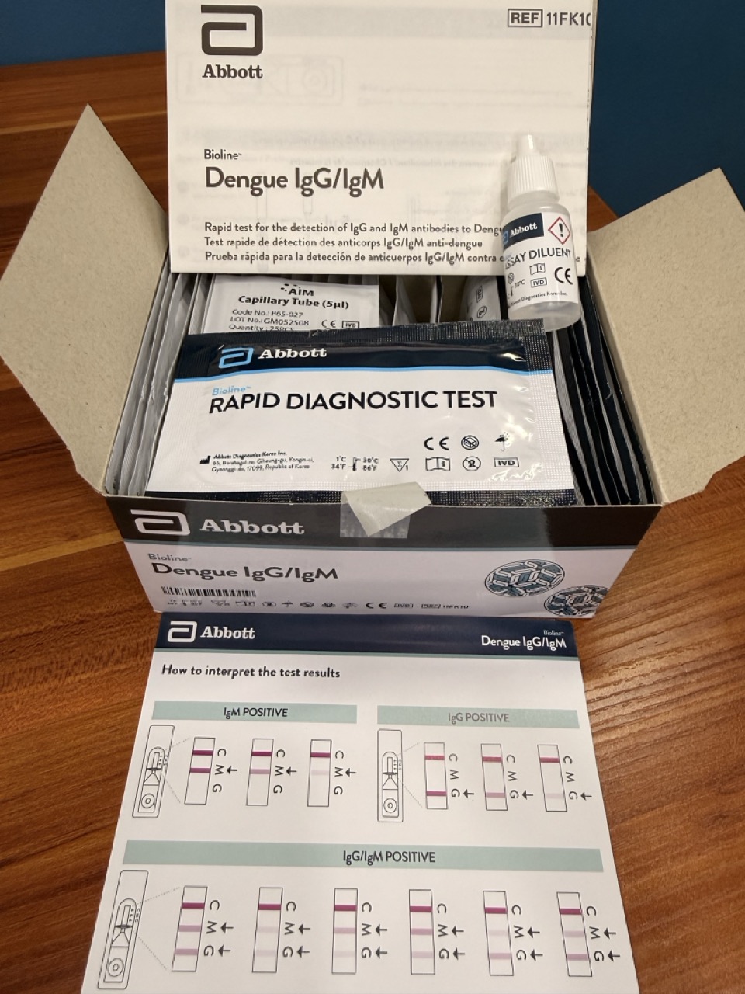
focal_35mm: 24
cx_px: 372
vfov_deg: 71.6
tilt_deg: -49.9
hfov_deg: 56.8
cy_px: 497
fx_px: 689
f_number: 2.2
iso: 160
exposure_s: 1/147
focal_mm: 2.22
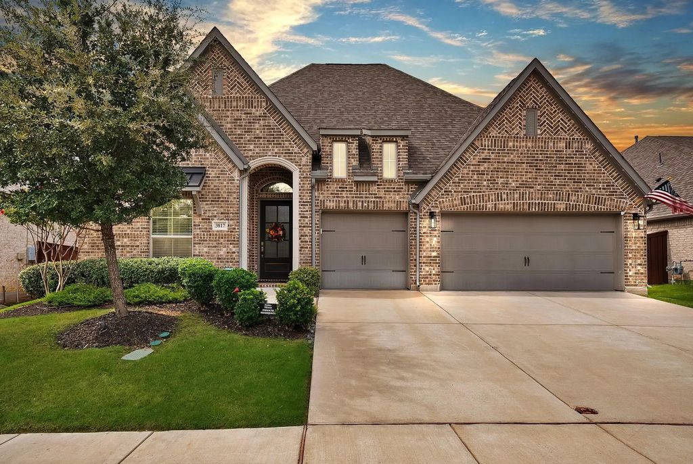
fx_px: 366
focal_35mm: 19
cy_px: 232
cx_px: 346
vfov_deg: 64.7
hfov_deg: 86.8
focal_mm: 19
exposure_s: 1/160
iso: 640
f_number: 9
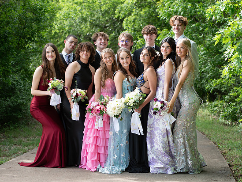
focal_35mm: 88
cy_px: 85
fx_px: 615
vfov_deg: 16.8
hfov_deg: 22.2
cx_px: 128
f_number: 2.8
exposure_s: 1/400
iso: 100
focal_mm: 70
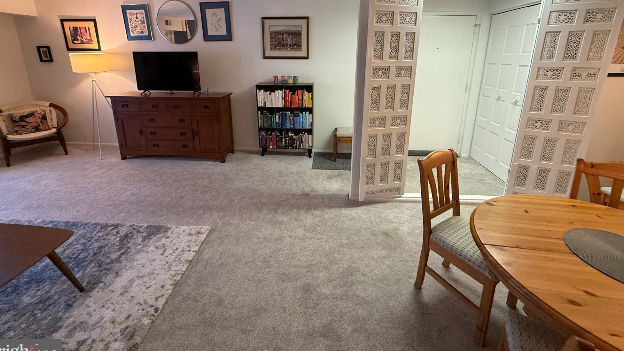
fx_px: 265
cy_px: 120
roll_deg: +0.5
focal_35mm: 16
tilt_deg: -14.1
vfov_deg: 65.5
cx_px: 309
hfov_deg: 99.4
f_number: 2.2
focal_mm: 2.22
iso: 400
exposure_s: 1/60
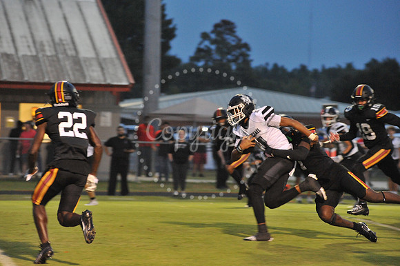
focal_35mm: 200
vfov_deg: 6.9
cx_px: 200
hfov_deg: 10.3
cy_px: 133
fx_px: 2221
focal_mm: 200
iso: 6400
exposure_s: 1/200
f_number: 5.6
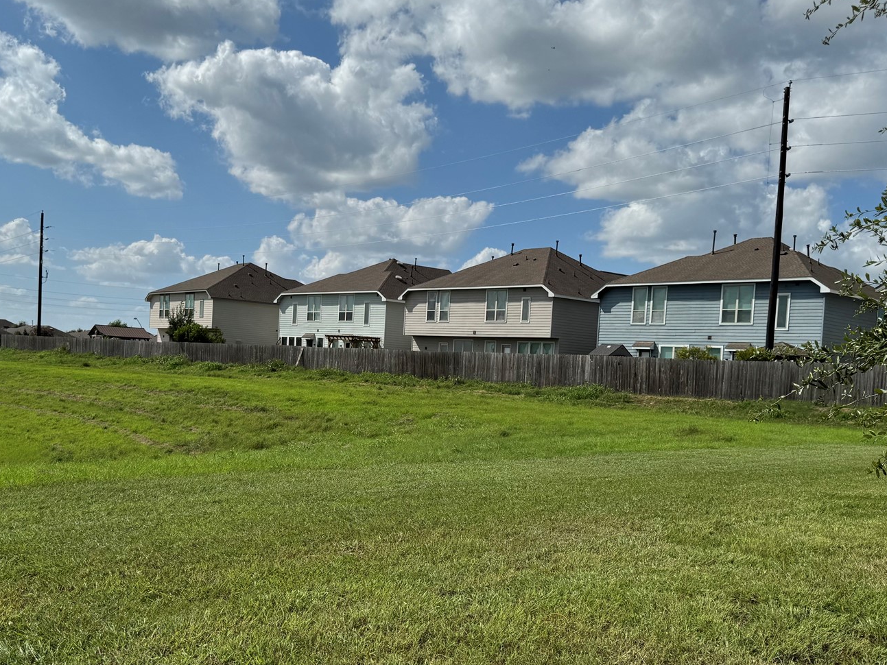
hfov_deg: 48.9
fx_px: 974
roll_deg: -3.8
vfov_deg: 37.6
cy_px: 402
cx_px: 413
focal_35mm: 38
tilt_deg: -2.1
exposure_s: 1/7937
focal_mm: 6.76
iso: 80
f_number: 1.78
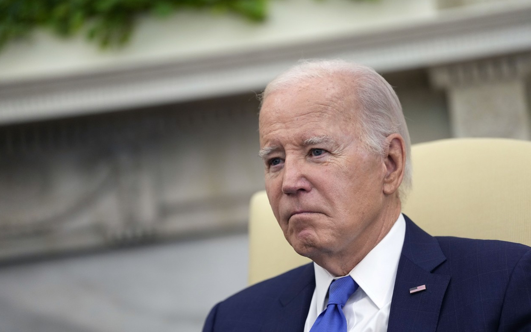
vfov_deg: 6.4
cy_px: 169
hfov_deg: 10.2
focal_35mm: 205
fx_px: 2967
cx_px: 265
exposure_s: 1/200
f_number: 2.8
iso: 1250
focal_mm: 200
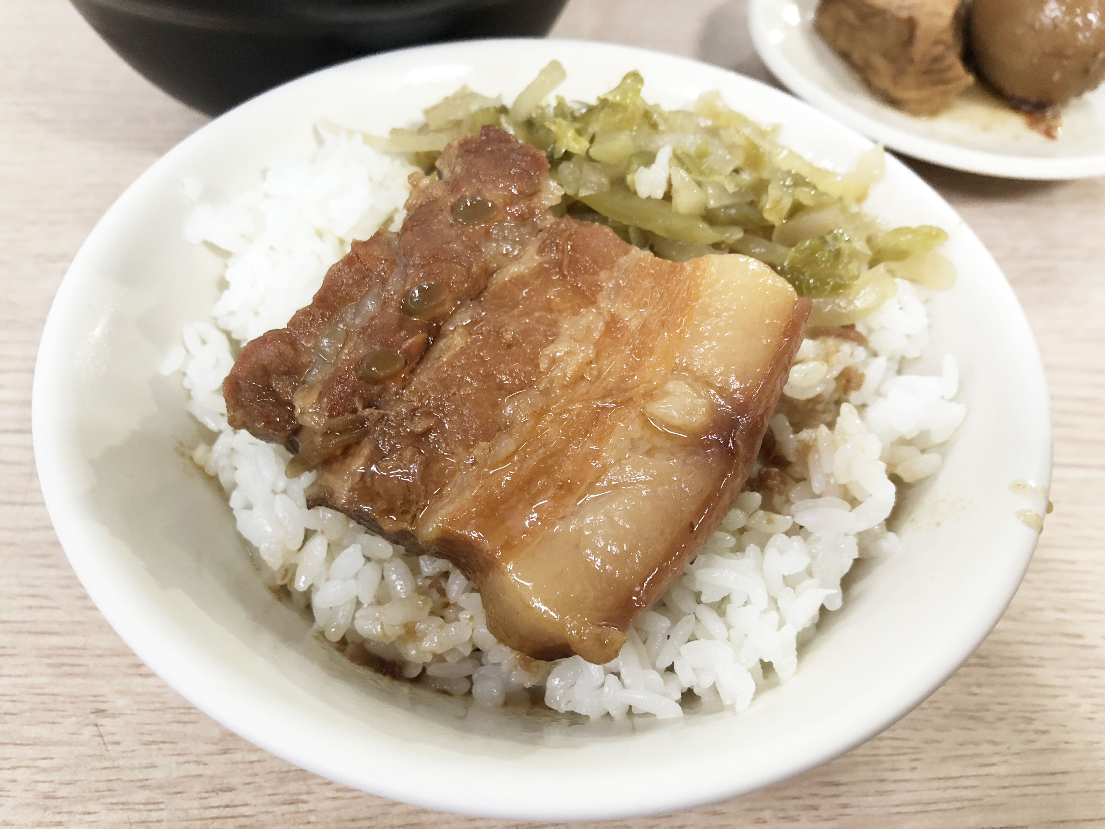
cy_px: 414
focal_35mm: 29
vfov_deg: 48.2
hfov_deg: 61.7
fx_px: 926
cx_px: 552
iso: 64
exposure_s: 1/15
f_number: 1.8
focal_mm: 4
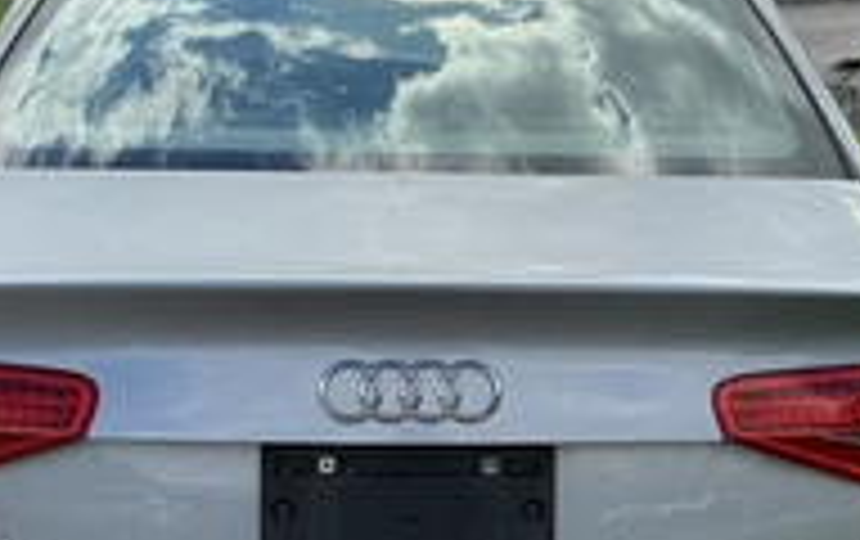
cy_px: 423
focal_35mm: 62
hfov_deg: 32.9
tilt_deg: -17.7
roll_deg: +0.6
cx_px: 455
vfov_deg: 20.8
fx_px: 1455
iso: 25
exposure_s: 1/962
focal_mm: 3
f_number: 1.8
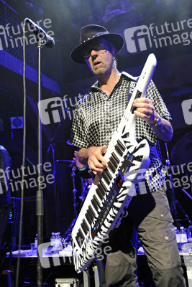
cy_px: 144
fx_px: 320
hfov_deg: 33.4
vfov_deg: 48.4
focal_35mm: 40
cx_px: 96
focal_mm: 40
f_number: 2.8
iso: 1600
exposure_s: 1/125
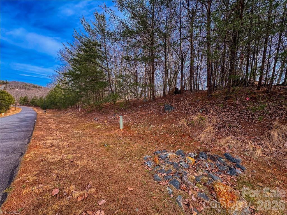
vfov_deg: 85.7
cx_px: 144
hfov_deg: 102.1
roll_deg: -2.4
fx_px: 116
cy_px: 108
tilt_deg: -7.2
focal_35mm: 14
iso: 40
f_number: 2.2
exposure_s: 1/352
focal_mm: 2.22
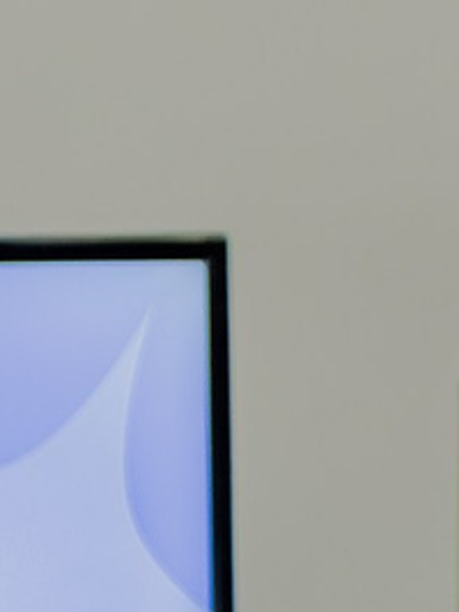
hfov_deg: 3.2
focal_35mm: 461
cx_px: 750
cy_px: 1221
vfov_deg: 4.2
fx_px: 8157
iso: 1000
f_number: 2.8
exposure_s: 1/160
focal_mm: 50
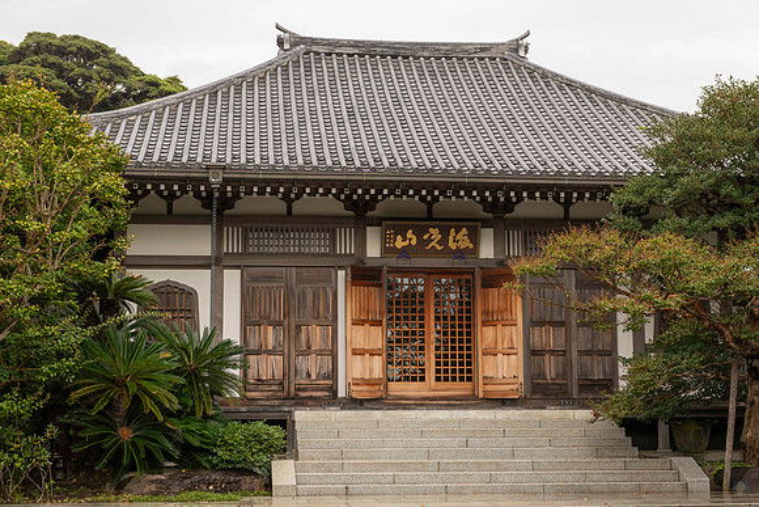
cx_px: 380
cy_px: 254
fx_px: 1223
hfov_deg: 34.5
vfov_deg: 23.4
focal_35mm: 58
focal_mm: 58
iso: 80
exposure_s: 1/125
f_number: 4.5
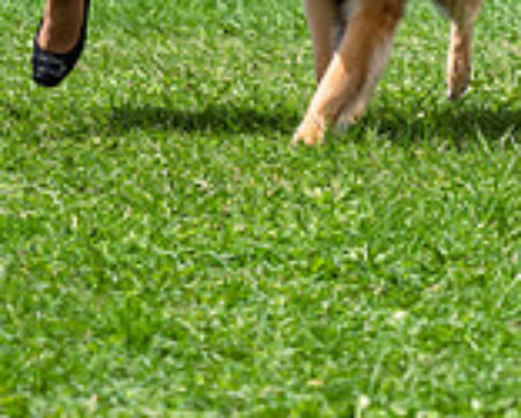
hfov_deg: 4.1
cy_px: -308
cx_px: 159
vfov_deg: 3.2
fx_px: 7344
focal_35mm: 476
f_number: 5
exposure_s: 1/1000
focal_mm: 117
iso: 100
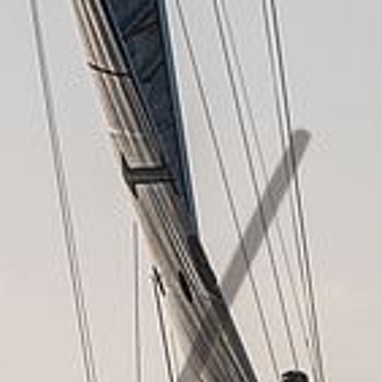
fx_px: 10013
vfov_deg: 2.2
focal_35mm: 802
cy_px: 508
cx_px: 230
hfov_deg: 2.2
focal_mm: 195
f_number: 6.3
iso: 320
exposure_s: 1/5000
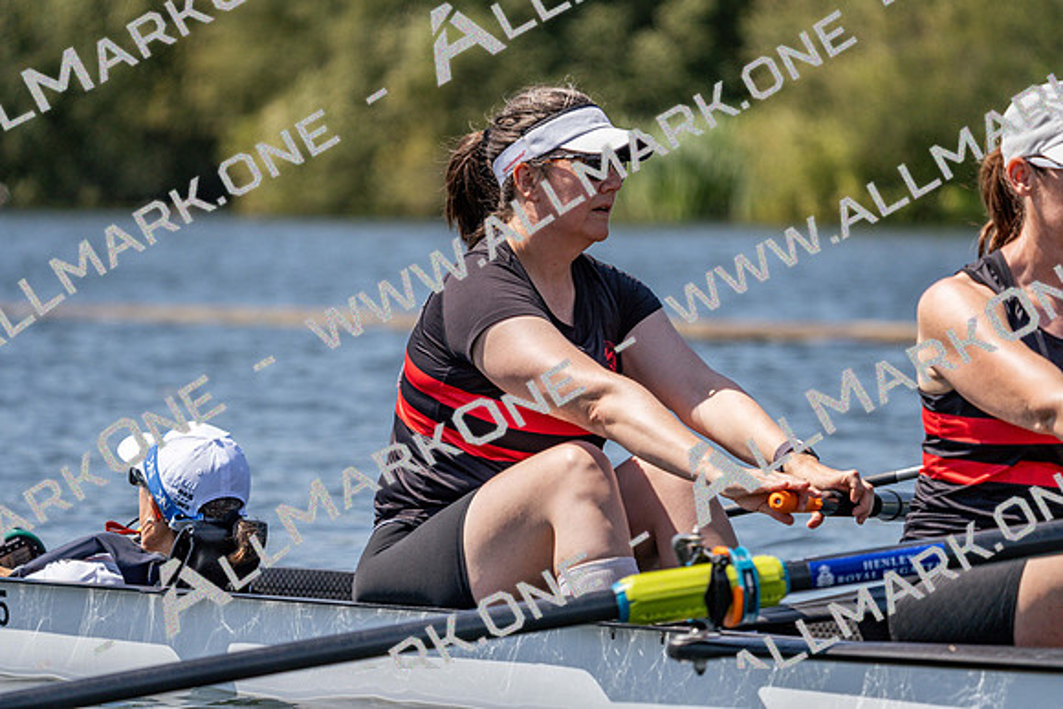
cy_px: 354
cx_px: 532
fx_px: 8387
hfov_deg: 7.3
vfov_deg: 4.8
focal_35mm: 284
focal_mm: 284
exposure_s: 1/2000
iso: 250
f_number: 5.6
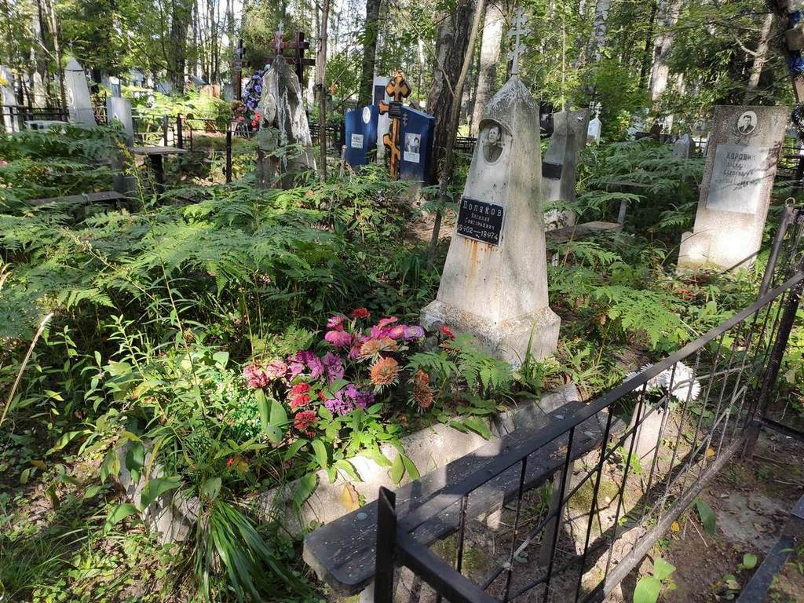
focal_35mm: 26
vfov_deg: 53.1
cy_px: 302
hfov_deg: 67.3
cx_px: 402
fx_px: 604
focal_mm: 4.77
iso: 119
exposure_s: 1/120
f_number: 1.75
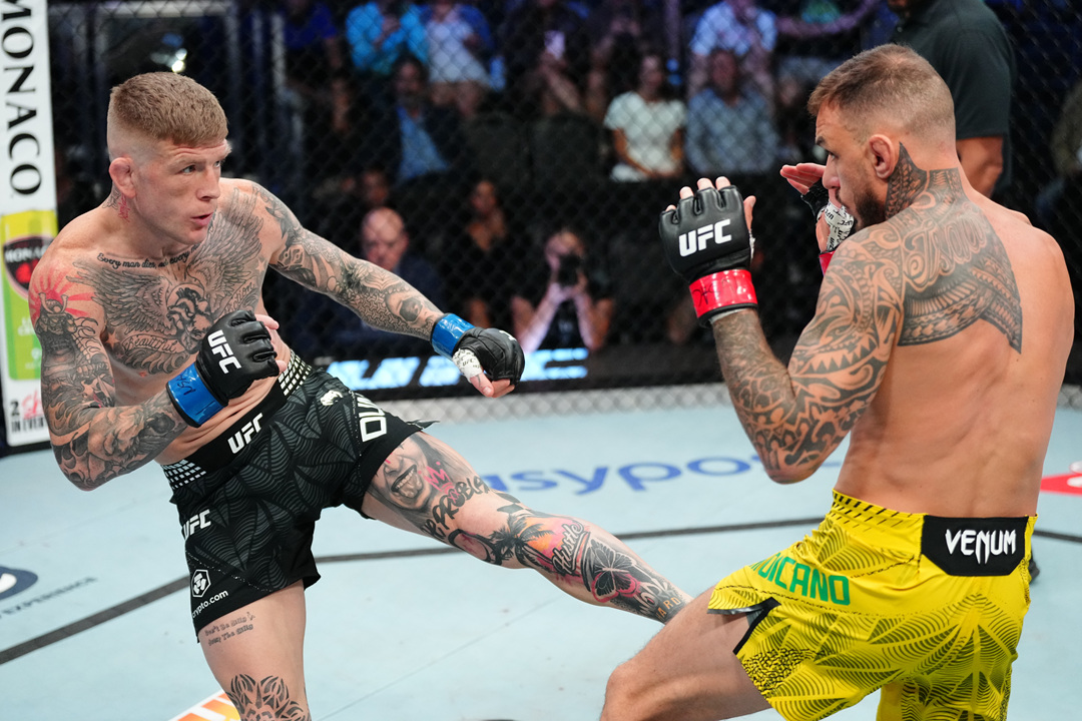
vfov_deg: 19.5
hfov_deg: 28.8
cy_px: 360
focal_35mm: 70
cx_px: 541
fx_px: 2104
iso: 5000
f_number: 2.8
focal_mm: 70
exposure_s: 1/1250
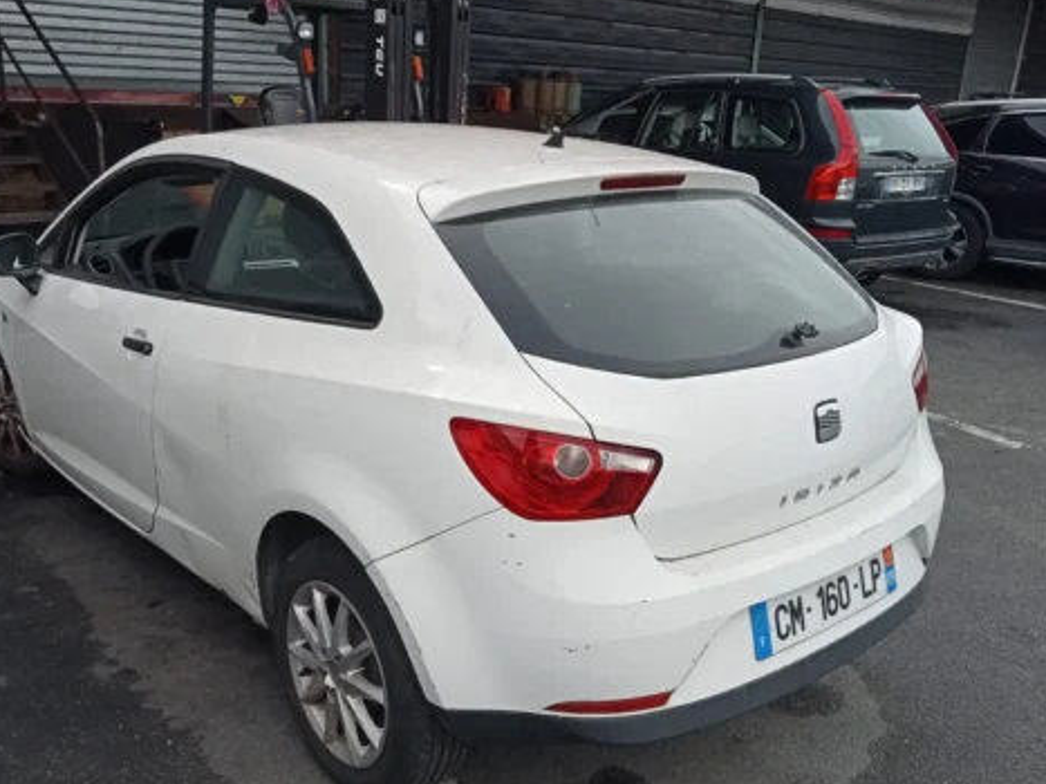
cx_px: 466
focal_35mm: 36
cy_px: 417
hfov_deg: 51.3
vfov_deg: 39.6
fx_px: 1088
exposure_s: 1/767
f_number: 2.2
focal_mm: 3.46
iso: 102
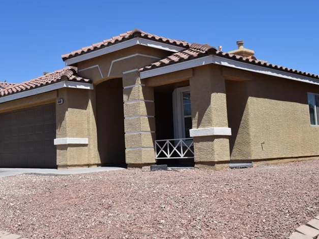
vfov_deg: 30.8
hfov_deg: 39.7
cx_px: 94
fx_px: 433
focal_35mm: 47
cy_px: 106
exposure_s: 1/400
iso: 200
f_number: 10
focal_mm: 20
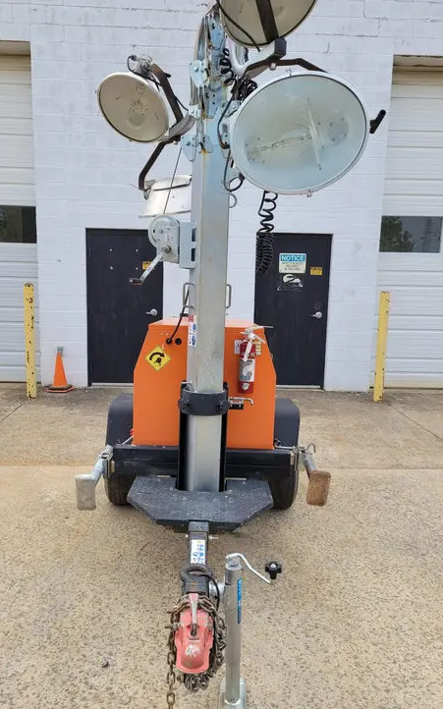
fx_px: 541
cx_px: 203
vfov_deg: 66.5
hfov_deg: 44.5
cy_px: 359
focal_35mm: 28
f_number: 1.8
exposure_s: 1/814
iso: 40
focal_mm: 5.4
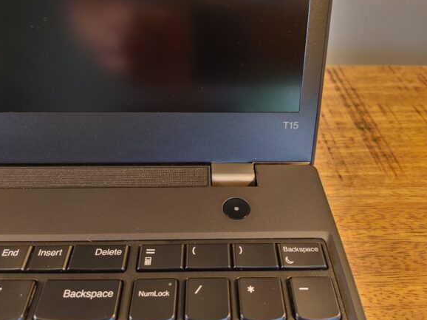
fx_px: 333
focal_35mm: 27
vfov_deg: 51.3
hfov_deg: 65.3
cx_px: 213
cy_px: 159
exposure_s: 1/50
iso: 450
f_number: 1.8
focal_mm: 4.81
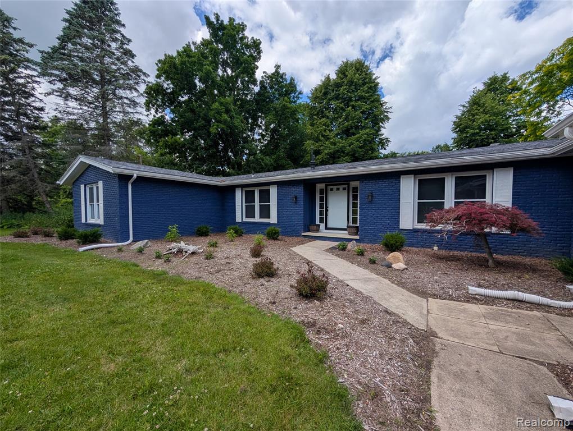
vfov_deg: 94.6
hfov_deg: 110.5
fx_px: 199
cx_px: 286
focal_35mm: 12
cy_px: 216
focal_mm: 2.02
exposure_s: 1/3663
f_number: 1.7
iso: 55
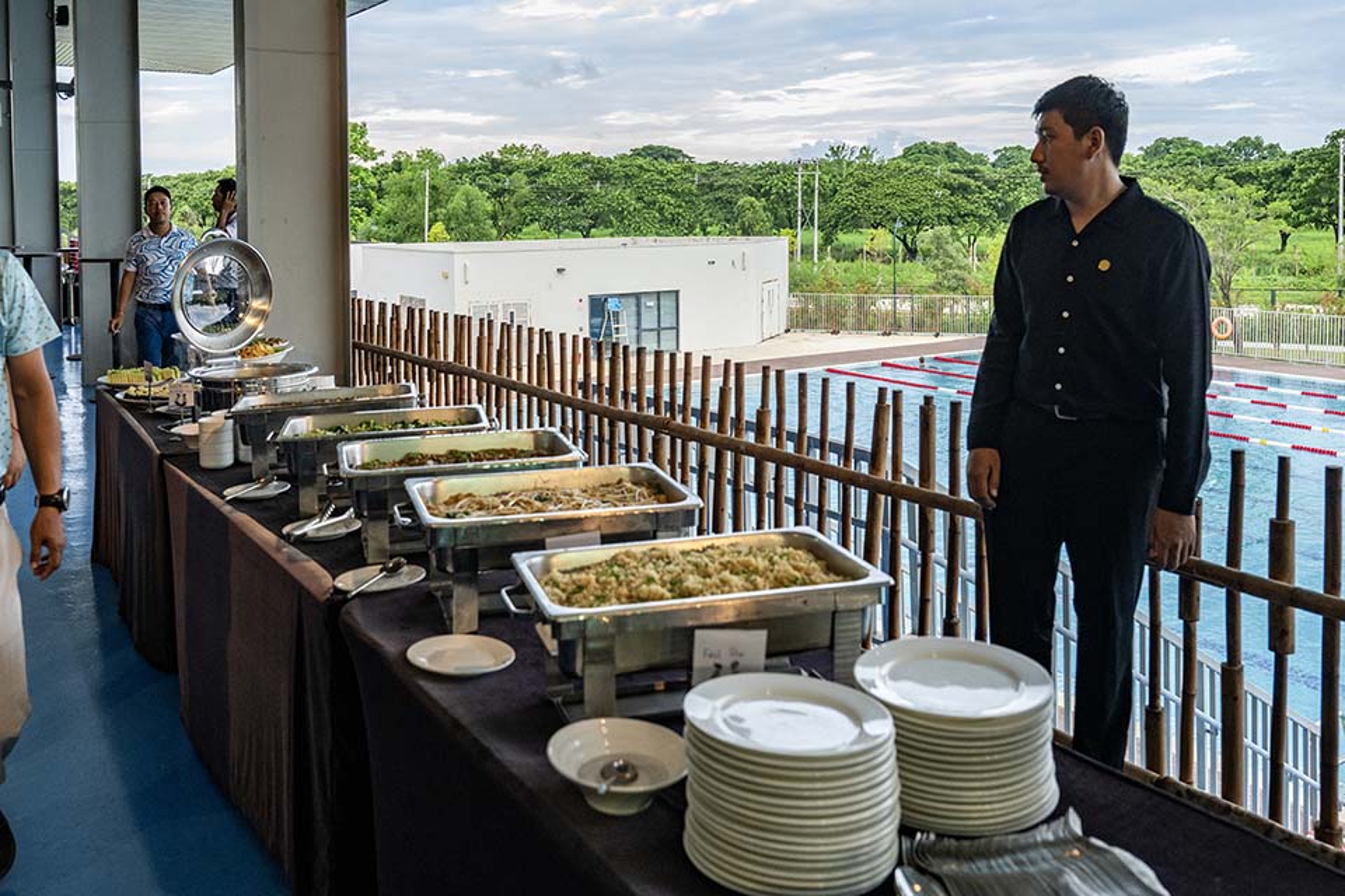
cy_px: 448
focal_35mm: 30
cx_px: 672
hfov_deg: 62.8
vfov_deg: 44.3
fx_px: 1102
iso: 1000
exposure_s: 1/200
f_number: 5
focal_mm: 29.5
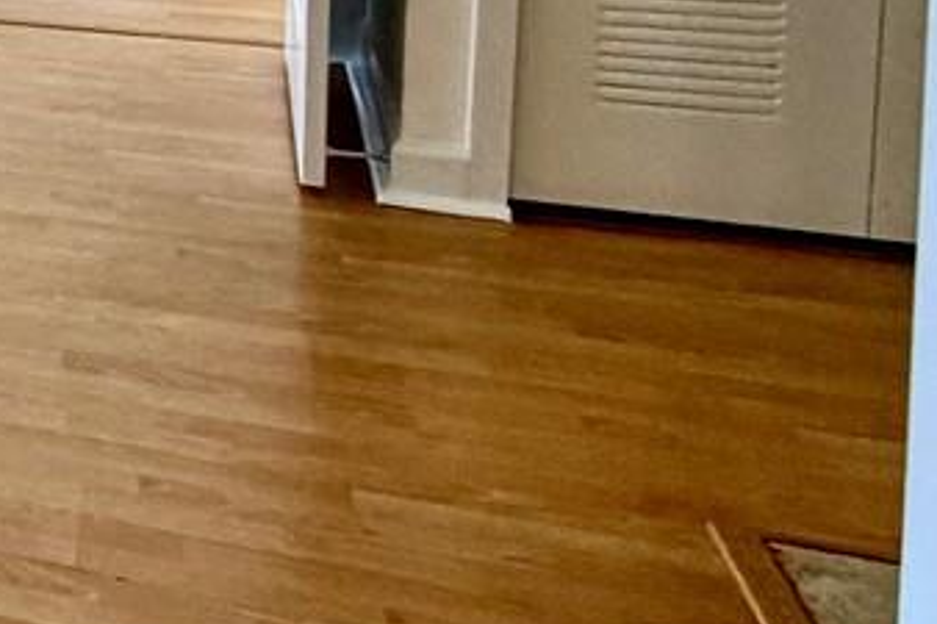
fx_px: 1795
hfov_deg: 19.4
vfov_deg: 18.0
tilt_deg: -5.3
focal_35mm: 69
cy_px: -250
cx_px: -859
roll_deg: +3.6
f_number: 2.2
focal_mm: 2.22
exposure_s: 1/120
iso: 200
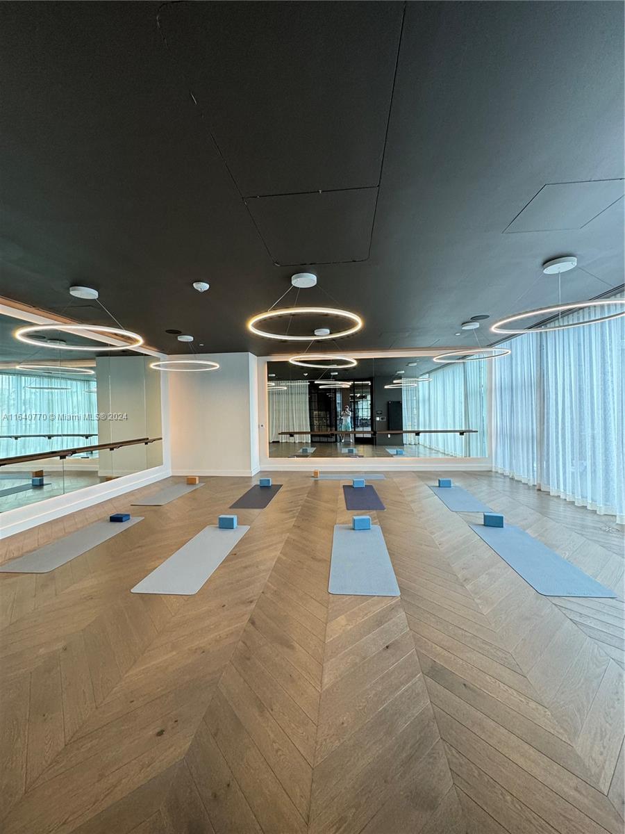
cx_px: 312
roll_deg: +1.6
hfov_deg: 85.7
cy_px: 417
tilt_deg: -1.9
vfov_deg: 102.1
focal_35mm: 14
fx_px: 337
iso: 200
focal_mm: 2.22
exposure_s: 1/120
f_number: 2.2
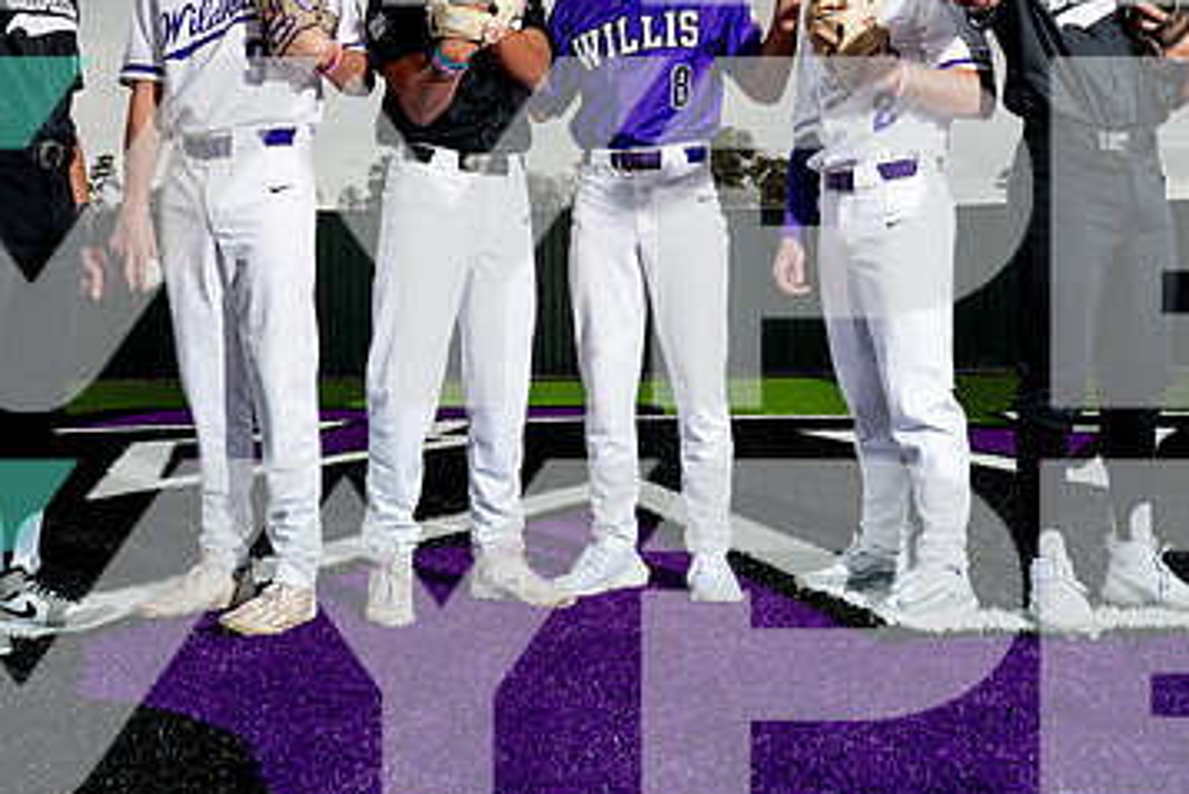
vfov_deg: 28.4
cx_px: 588
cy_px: 234
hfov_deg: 41.9
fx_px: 1553
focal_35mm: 47
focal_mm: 29
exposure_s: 1/250
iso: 100
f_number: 8
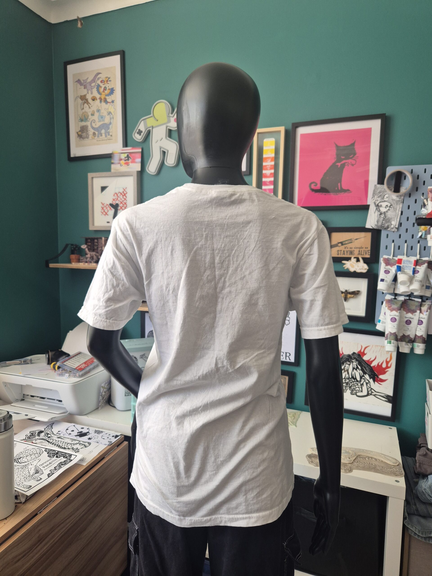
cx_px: 216
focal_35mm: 23
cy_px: 288
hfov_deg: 58.9
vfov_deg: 73.9
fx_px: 383
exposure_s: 1/180
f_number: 1.8
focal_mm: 5.4
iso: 250
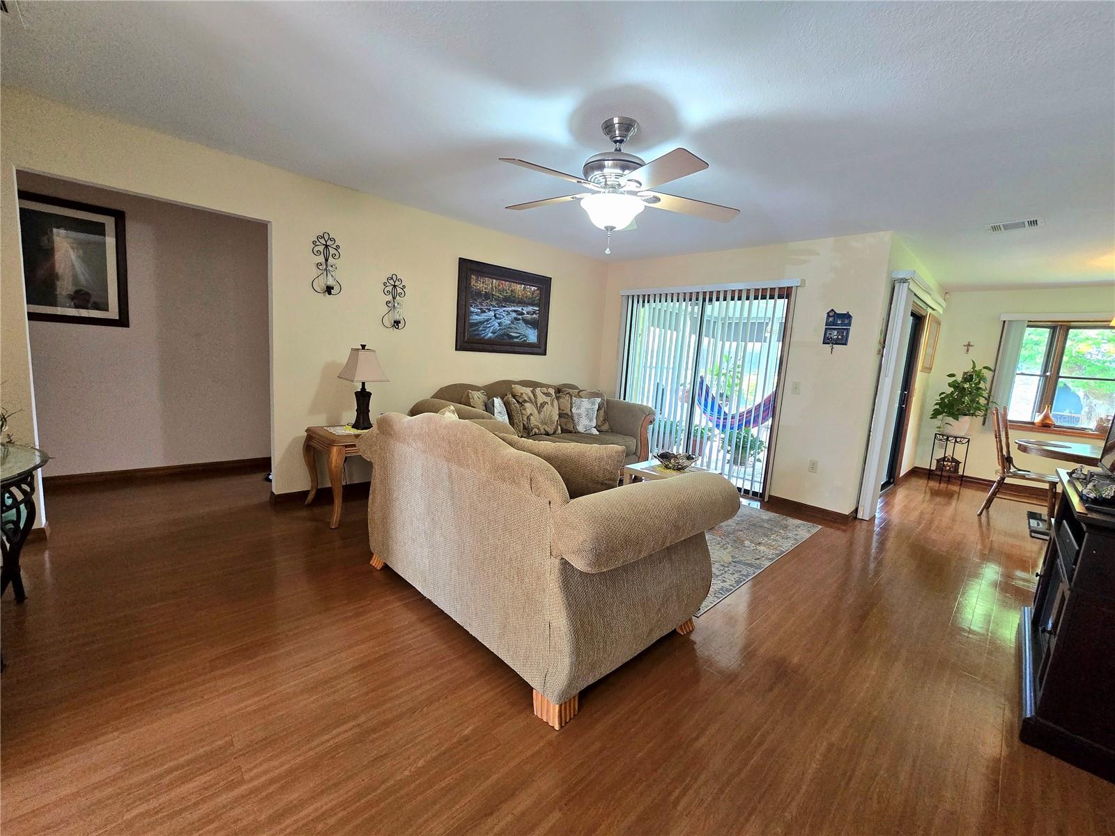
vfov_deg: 89.9
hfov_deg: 106.2
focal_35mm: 13
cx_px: 558
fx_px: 419
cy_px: 418
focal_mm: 2.2
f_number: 2.2
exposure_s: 1/60.2
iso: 400
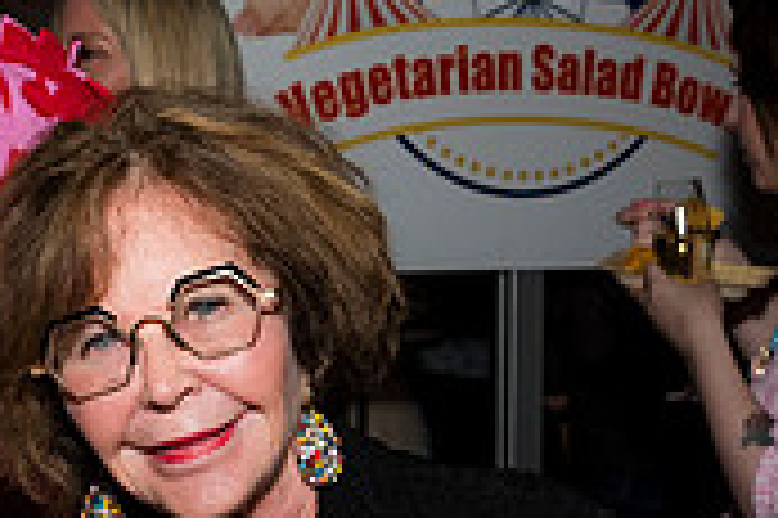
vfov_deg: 15.3
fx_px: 1922
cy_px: 399
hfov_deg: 22.4
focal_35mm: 89
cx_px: 94
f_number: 5.6
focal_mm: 26
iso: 800
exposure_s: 1/160
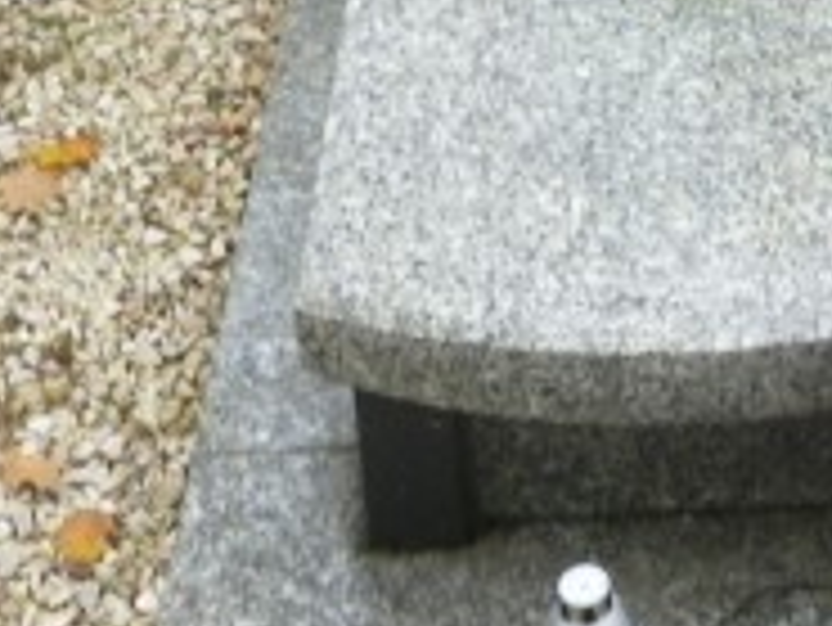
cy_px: -401
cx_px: 908
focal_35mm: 97
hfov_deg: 19.4
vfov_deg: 14.0
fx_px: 2333
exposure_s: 1/80
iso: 100
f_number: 3.3
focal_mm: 5
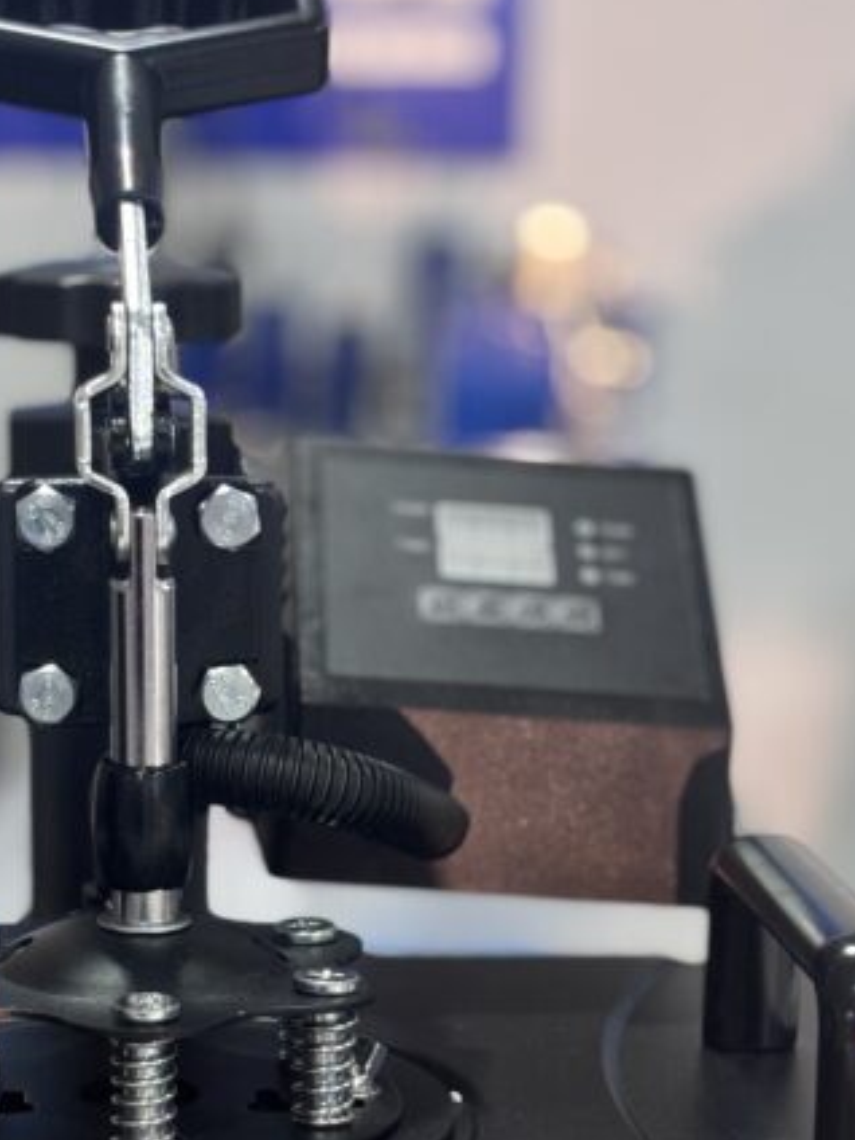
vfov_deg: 19.9
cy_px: 844
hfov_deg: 15.0
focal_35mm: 98
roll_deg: -1.4
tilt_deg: -14.5
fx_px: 3227
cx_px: 215
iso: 125
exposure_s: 1/50
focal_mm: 5.96
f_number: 1.6
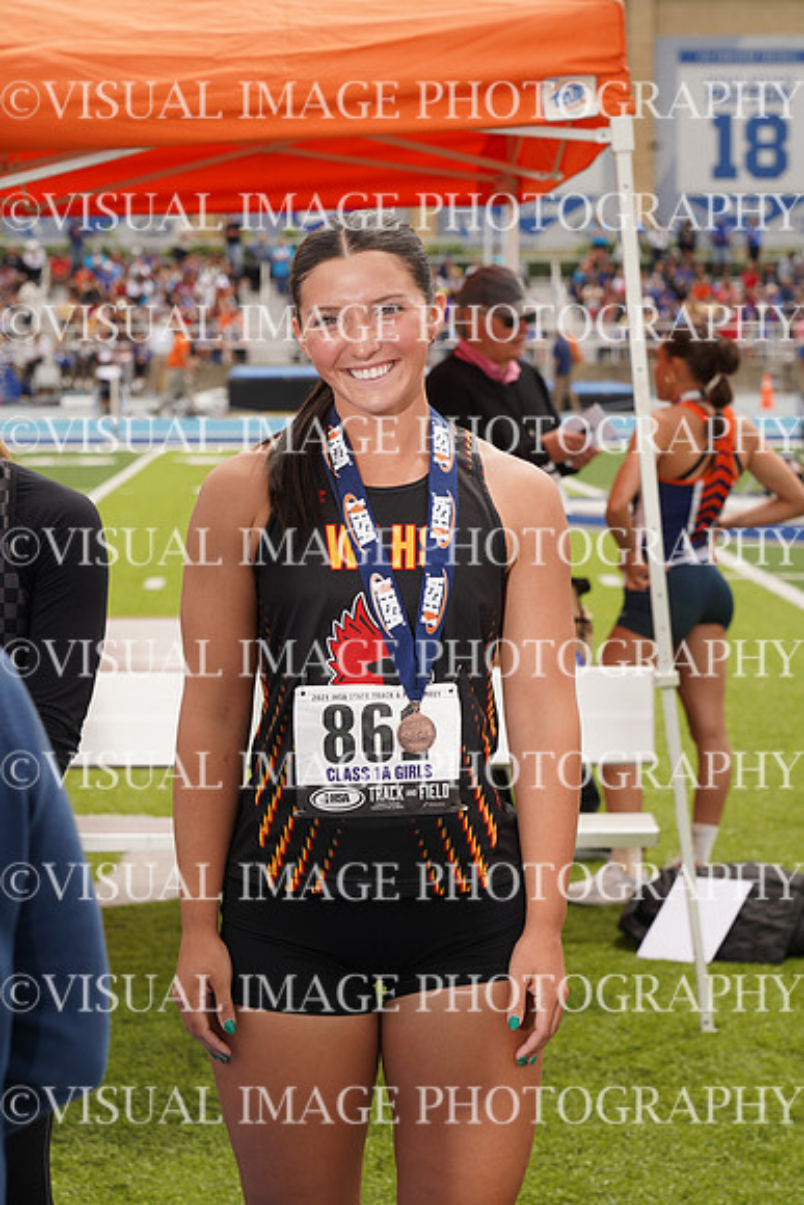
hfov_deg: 13.0
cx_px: 402
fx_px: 3515
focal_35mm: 105
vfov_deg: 19.5
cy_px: 602
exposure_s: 1/200
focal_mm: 105
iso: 100
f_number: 8
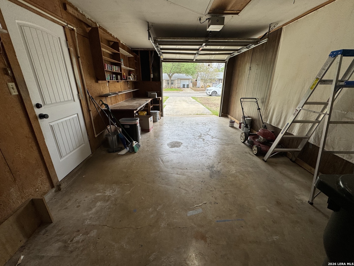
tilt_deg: -20.3
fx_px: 143
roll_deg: -1.0
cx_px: 177
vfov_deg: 85.7
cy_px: 133
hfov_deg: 102.1
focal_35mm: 14
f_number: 2.2
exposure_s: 1/120
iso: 80
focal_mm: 2.22
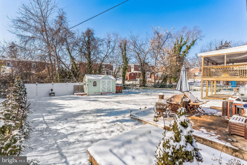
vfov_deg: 73.7
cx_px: 124
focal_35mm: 16
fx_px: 110
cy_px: 82
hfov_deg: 96.7
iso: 320
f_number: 8
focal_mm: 16
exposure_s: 1/500
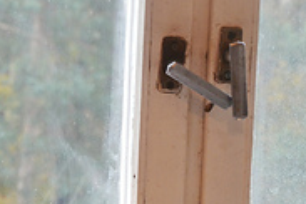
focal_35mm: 210
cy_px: 103
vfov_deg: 6.5
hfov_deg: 9.4
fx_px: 1785
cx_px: -207
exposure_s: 1/25
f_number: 4.5
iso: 400
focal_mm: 40
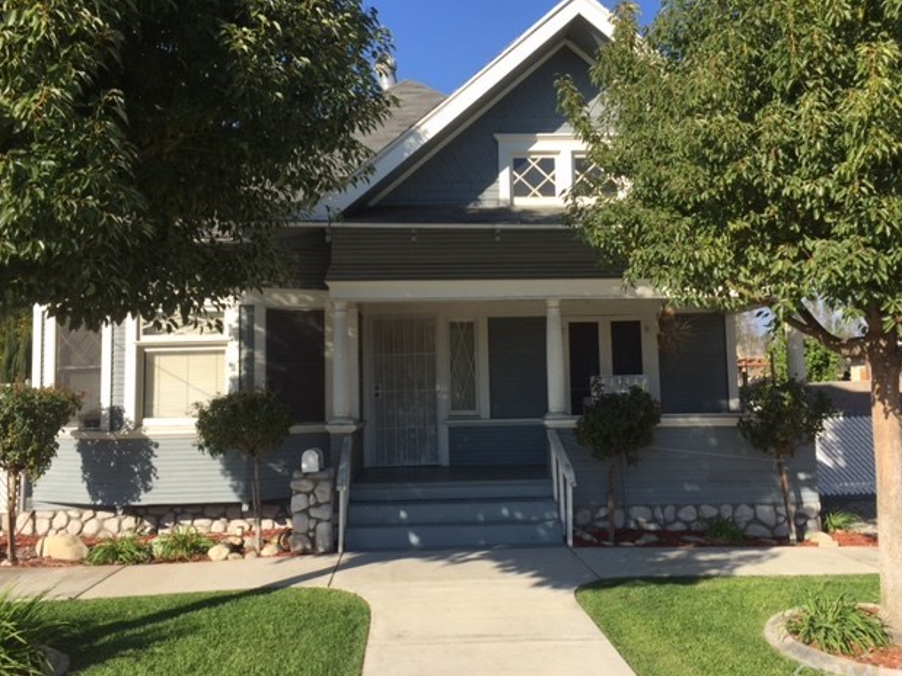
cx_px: 444
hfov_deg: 60.0
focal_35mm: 30
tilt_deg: +2.9
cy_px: 341
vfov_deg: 46.8
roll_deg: +0.6
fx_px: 782
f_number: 2.2
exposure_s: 1/1199
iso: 32
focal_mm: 4.15
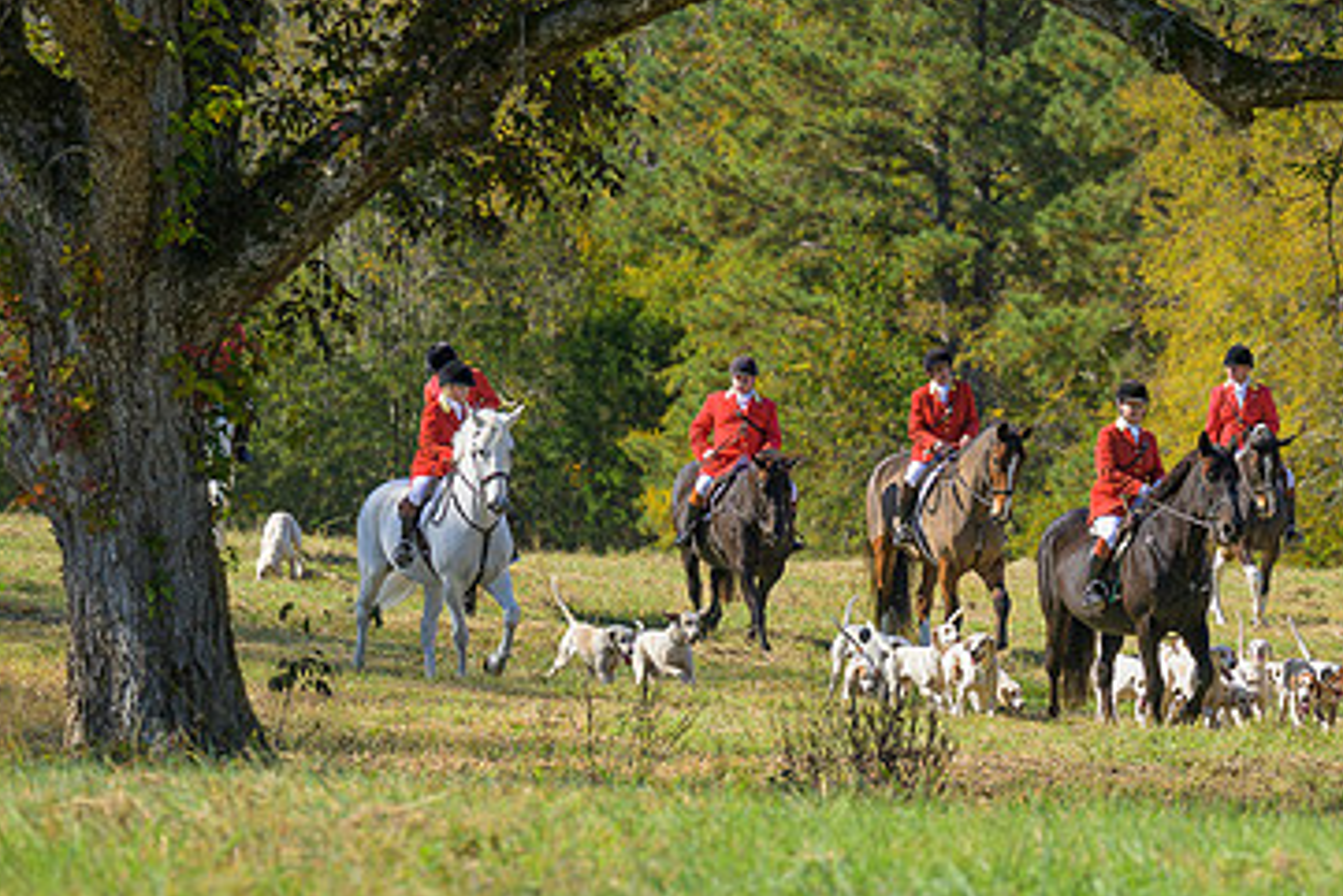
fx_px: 9964
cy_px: 394
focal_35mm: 267
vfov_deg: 5.2
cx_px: 1136
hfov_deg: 7.7
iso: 200
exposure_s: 1/640
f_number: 4
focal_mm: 150
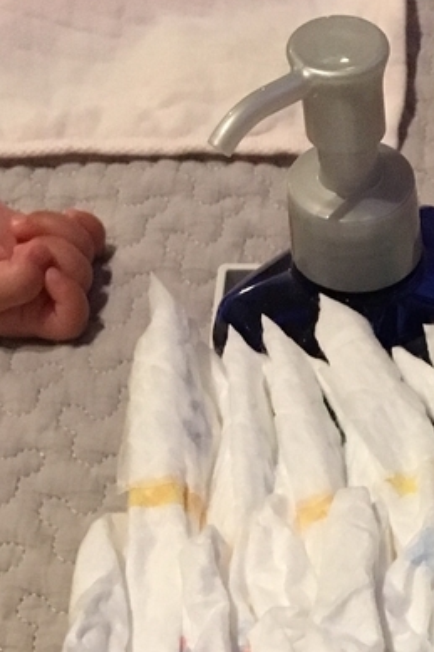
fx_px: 1683
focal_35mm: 93
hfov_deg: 14.2
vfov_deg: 19.4
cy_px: 947
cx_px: 546
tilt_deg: -61.0
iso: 200
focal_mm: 4.15
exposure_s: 1/30
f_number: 2.2
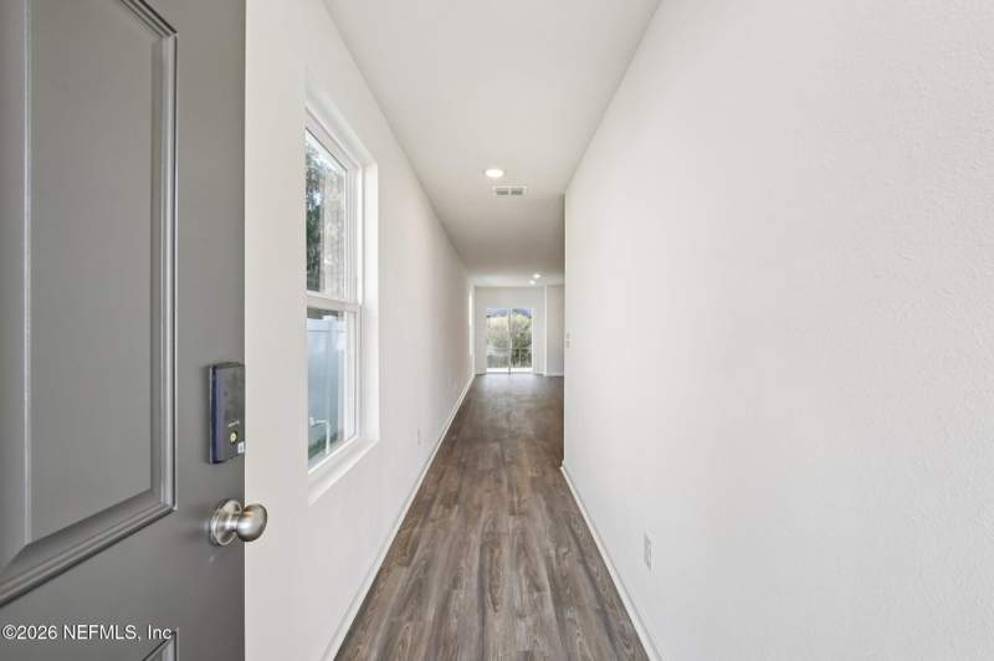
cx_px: 497
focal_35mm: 15
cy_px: 330
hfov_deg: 100.4
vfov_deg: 77.2
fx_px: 414
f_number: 8
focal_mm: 10
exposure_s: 1/50
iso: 400
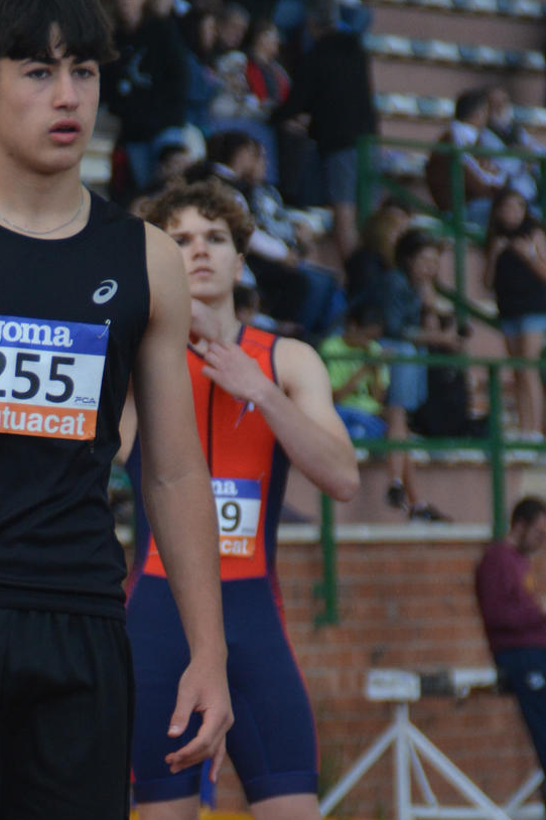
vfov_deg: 2.7
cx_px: -41
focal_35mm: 755
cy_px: 623
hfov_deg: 1.8
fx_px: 17190
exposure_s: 1/800
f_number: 6.3
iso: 800
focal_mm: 200
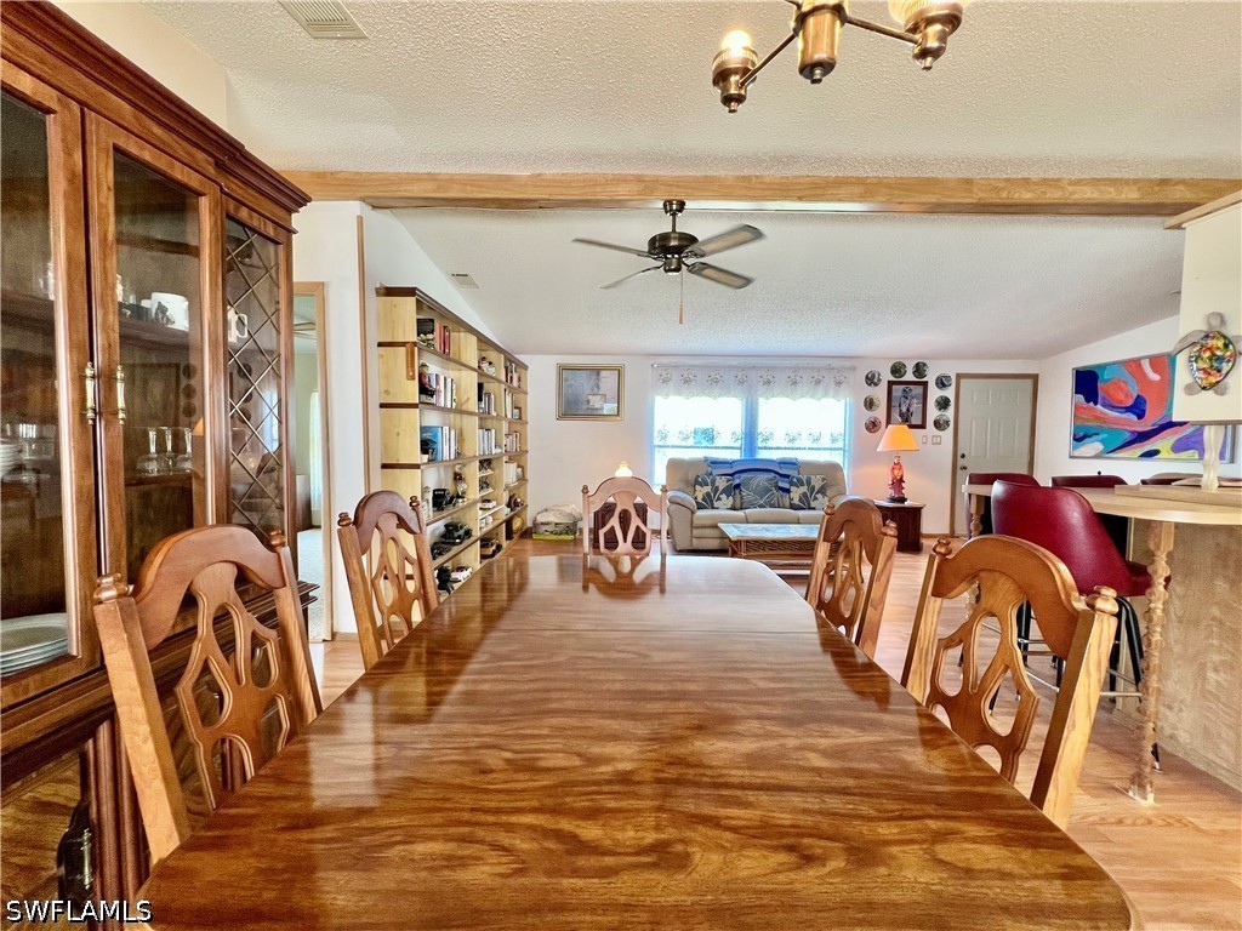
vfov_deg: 89.9
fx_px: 466
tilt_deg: -3.3
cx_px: 621
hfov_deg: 106.2
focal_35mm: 13
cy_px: 466
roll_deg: -1.1
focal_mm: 1.57
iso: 160
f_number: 1.8
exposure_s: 1/120
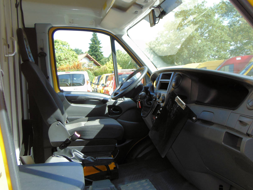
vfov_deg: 42.9
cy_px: 96
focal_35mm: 33
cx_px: 125
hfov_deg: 55.4
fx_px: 241
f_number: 3
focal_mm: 4.5
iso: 80
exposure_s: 1/125
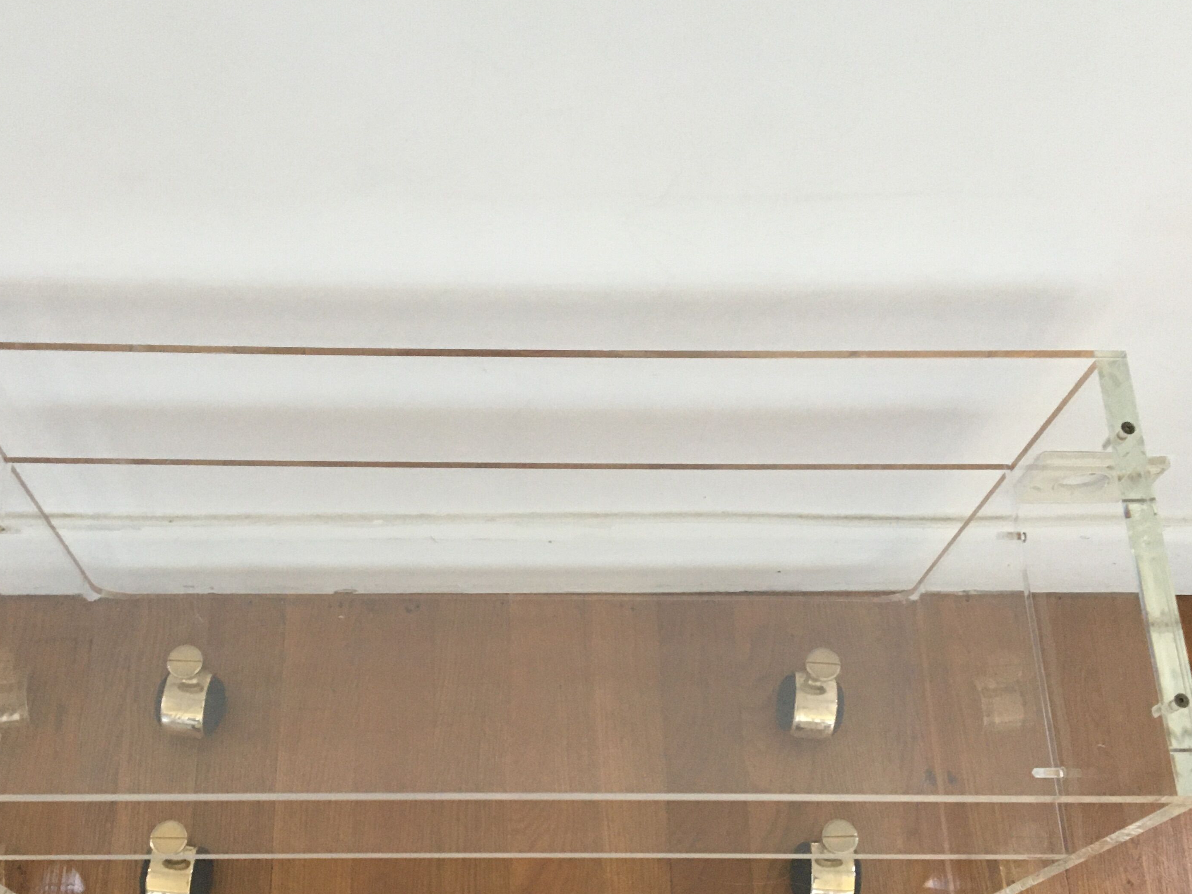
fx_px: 1446
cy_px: 525
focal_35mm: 42
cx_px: 522
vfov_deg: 34.3
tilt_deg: -66.3
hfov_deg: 44.7
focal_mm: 4.15
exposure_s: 1/33
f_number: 2.2
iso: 160
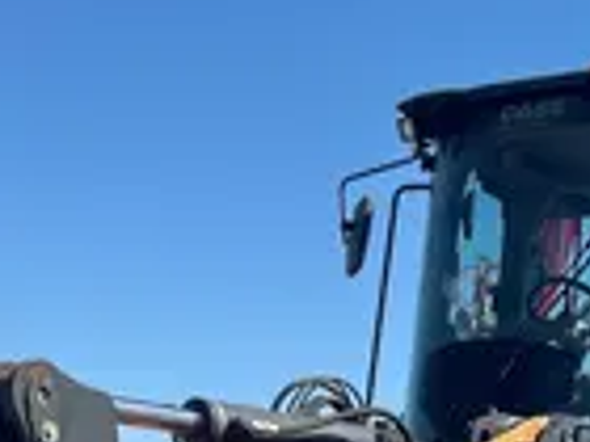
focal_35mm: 102
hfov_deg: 19.1
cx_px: 442
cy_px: 684
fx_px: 1739
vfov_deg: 13.6
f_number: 1.5
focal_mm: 5.7
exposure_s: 1/3257
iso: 50
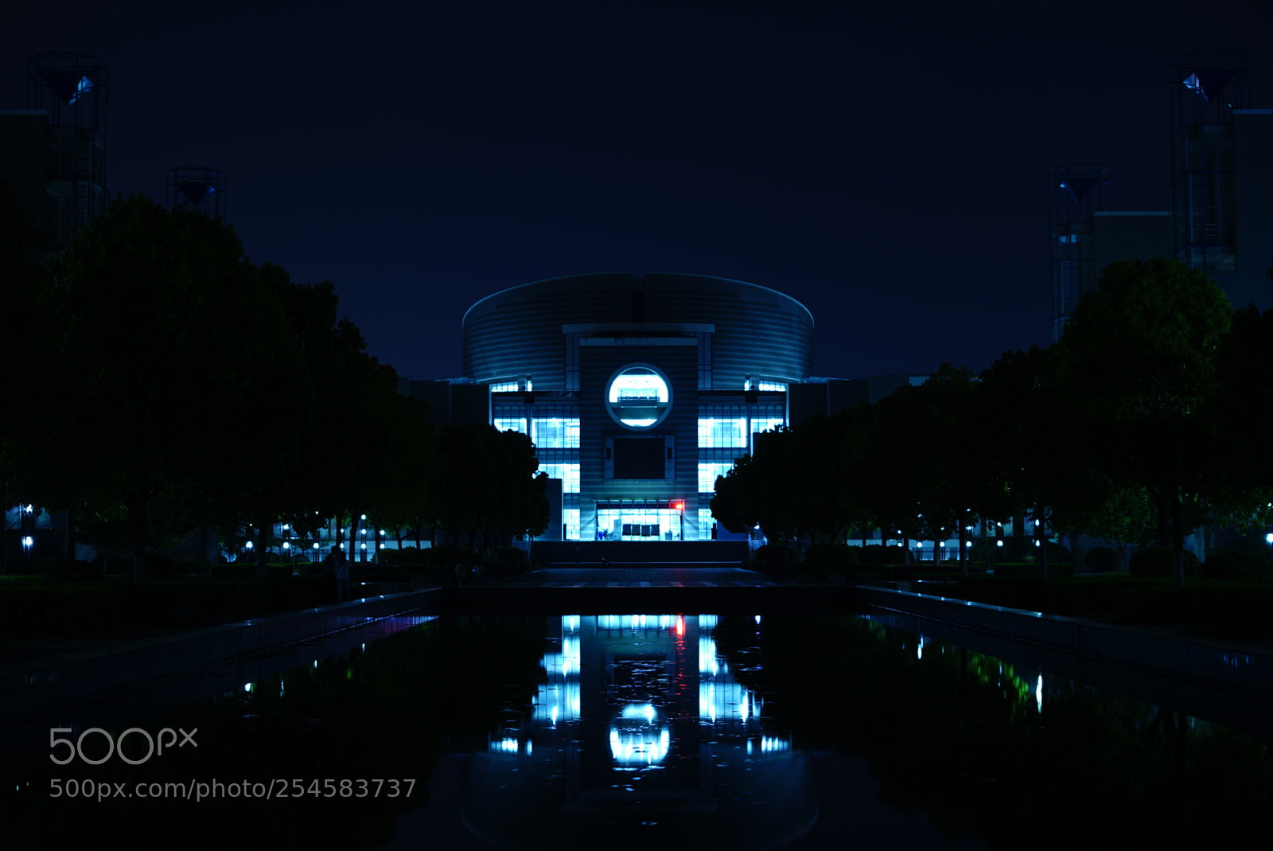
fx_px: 1769
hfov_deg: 39.6
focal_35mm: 50
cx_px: 636
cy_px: 426
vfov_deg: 27.0
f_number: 3.2
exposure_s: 8
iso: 50
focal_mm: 50
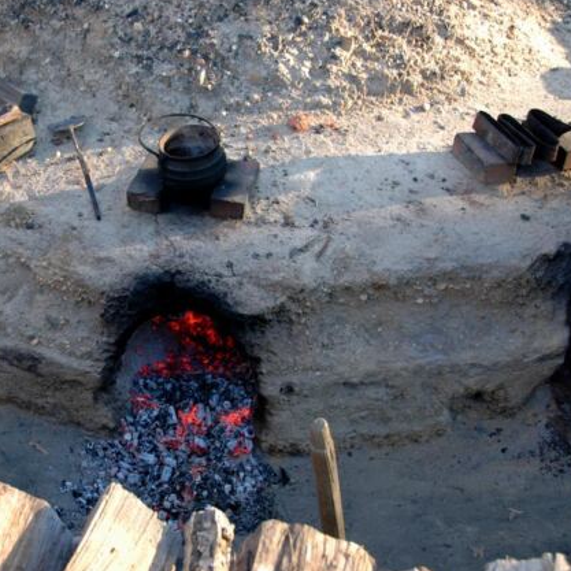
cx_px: 192
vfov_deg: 30.2
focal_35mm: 57
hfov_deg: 30.0
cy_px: 284
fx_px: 1057
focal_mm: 29
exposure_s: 1/100
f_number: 5
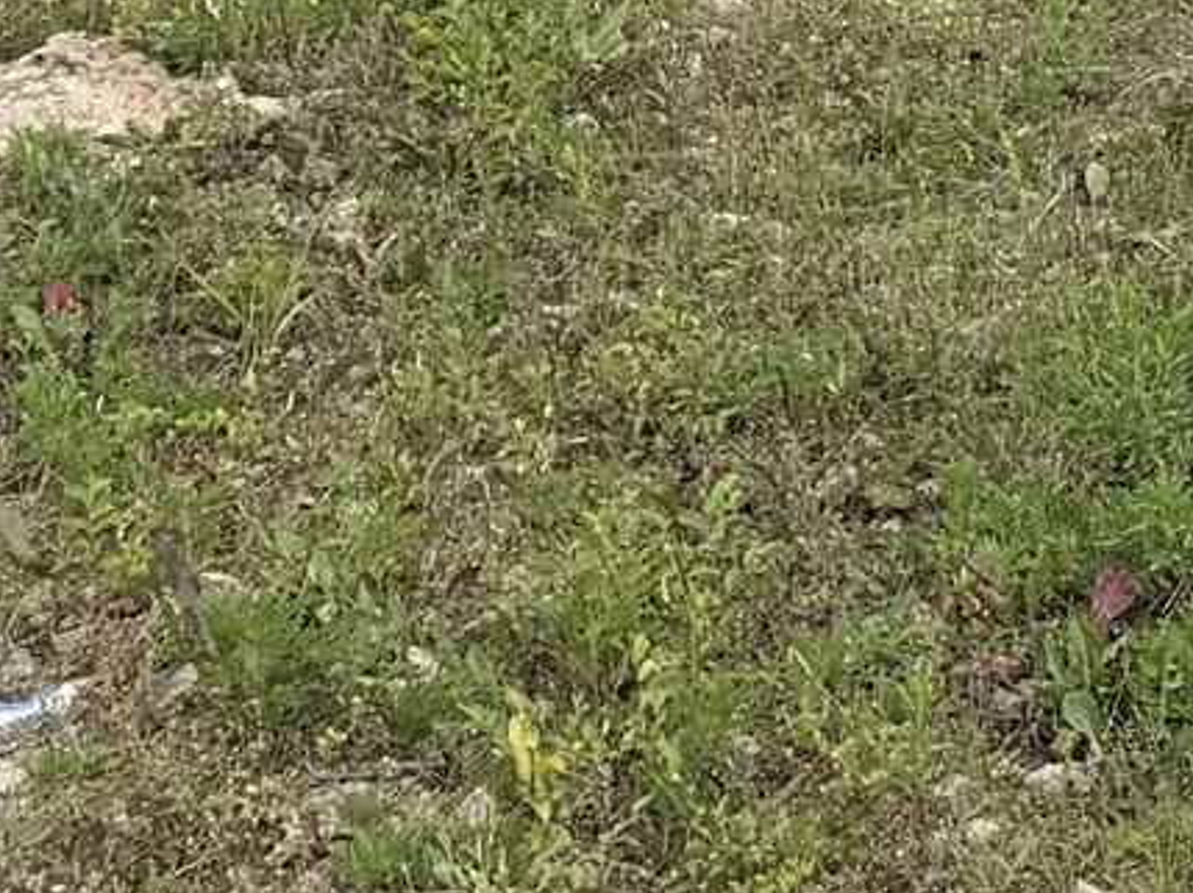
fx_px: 5923
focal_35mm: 172
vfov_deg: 7.9
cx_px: 2533
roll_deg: +1.0
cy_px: -1408
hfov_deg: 10.4
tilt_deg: -3.7
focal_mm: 6.76
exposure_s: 1/5319
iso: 80
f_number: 1.78
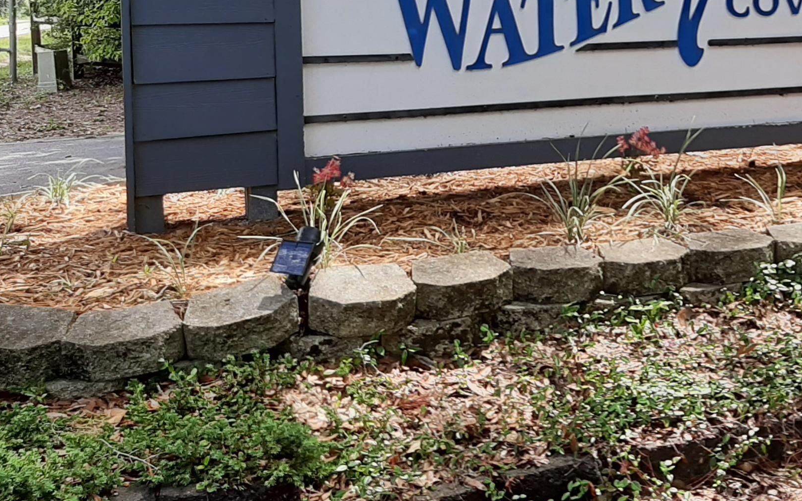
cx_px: 549
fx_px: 1115
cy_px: -8
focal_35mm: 51
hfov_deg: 39.0
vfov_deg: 24.1
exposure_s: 1/2110
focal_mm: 3.93
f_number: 1.7
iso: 40
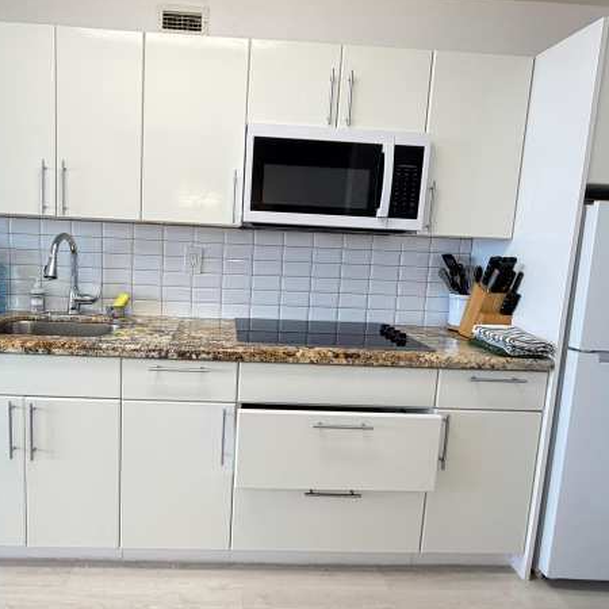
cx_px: 244
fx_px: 438
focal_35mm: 22
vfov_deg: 69.6
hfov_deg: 68.9
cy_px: 292
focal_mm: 2.22
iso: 160
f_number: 2.2
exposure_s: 1/60
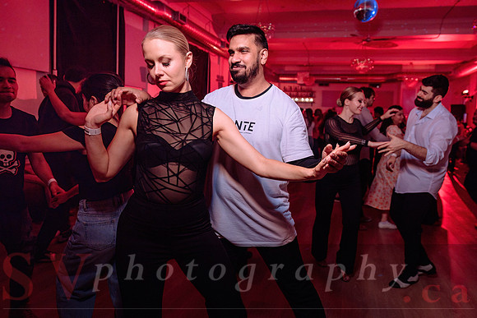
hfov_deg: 66.0
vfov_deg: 47.0
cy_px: 145
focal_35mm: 28
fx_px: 366
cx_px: 269
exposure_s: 1/60
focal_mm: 24
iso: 800
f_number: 2.8
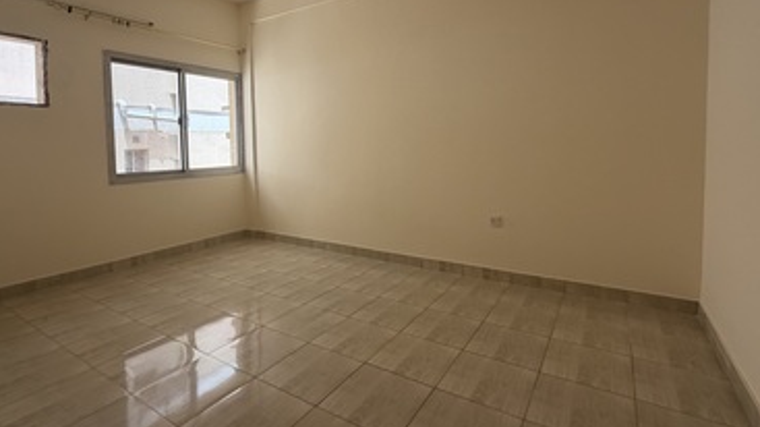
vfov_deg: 57.7
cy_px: 165
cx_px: 372
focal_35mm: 19
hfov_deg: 89.6
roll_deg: +1.6
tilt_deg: -2.9
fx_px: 383
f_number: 2.2
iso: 64
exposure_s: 1/121
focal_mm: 2.22
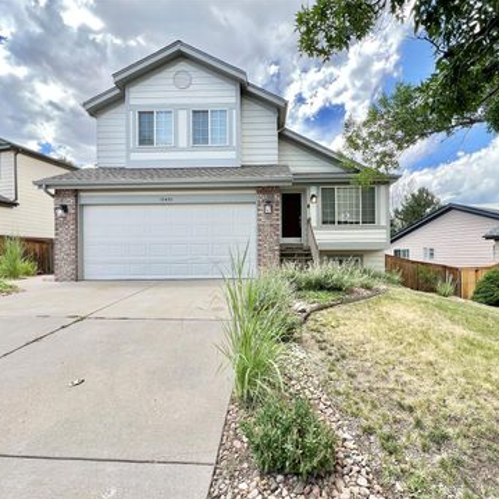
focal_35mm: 16
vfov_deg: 87.4
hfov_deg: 87.3
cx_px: 267
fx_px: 261
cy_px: 259
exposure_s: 1/361
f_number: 1.8
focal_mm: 1.57
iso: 32
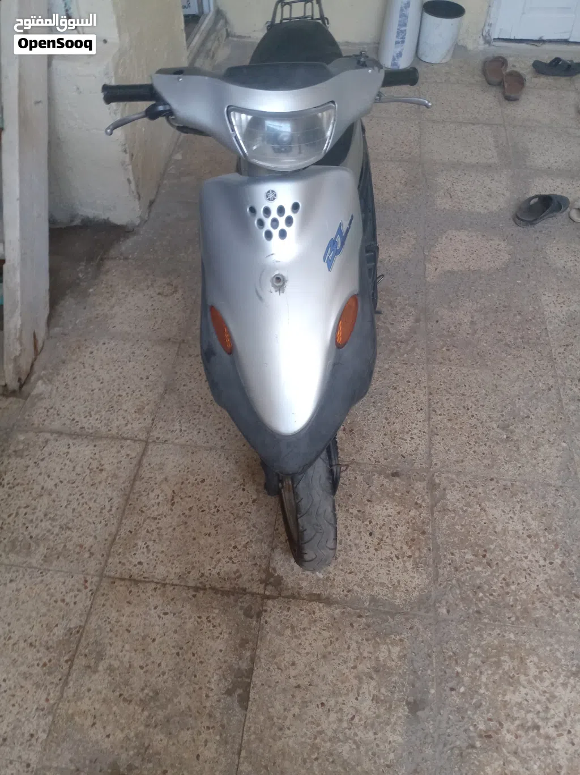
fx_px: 604
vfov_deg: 65.3
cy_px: 388
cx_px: 290
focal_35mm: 27
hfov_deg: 51.3
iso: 410
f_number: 1.8
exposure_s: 1/25
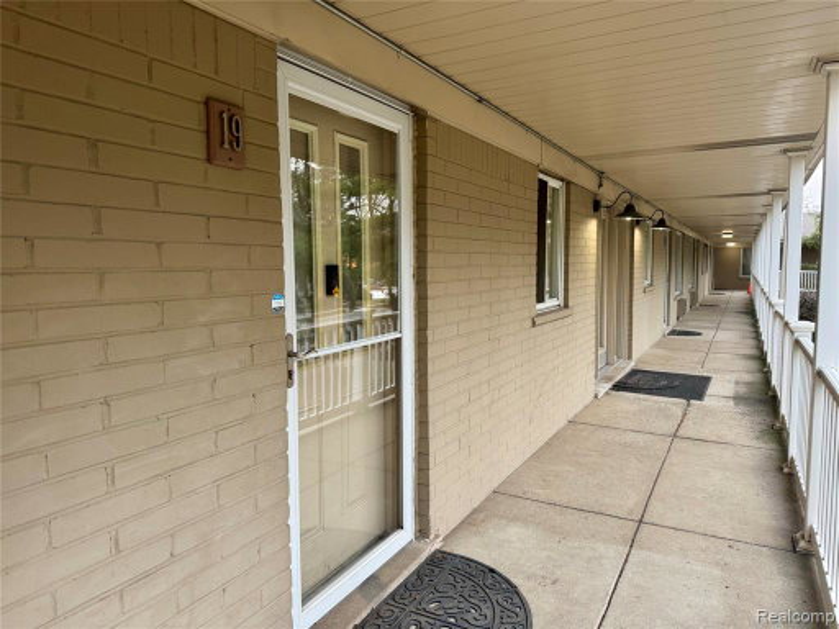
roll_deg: +0.9
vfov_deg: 56.8
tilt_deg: -5.1
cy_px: 314
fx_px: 582
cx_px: 420
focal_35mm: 24
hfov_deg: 71.6
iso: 160
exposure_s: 1/121
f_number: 1.78
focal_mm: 6.76
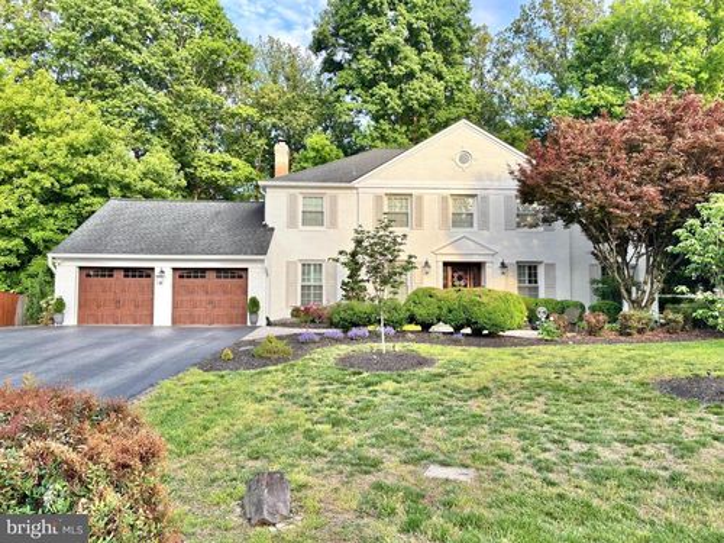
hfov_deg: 67.3
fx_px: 544
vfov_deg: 53.1
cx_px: 362
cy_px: 272
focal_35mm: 26
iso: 50
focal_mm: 5.96
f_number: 1.6
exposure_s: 1/275
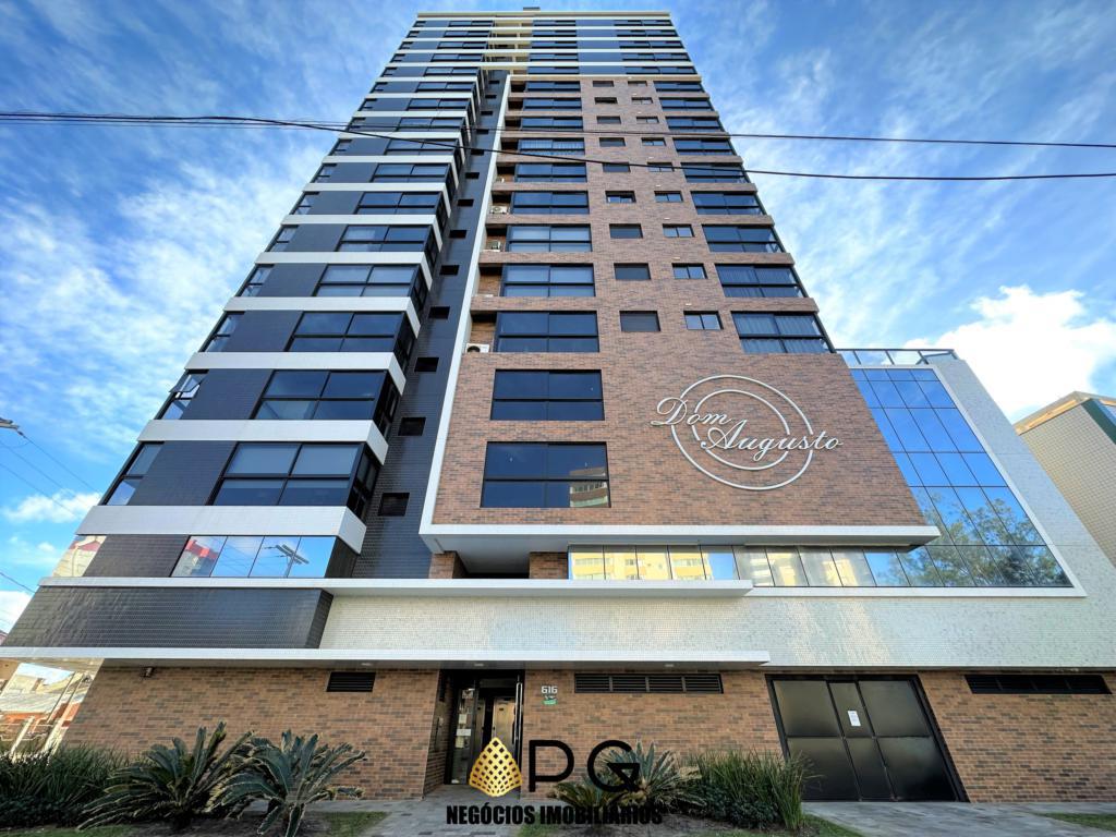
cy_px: 418
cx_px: 558
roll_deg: -0.3
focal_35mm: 14
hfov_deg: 102.1
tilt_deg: +34.5
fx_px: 451
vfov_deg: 85.7
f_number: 2.2
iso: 40
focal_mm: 2.22
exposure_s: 1/384
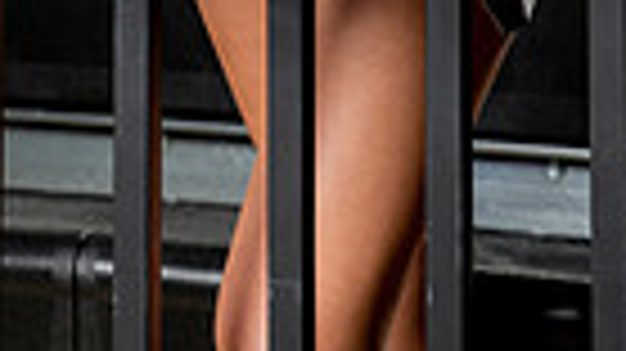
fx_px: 3882
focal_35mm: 234
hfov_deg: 9.2
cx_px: 171
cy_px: -576
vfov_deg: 5.0
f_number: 6.3
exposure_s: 1/250
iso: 100
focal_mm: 69
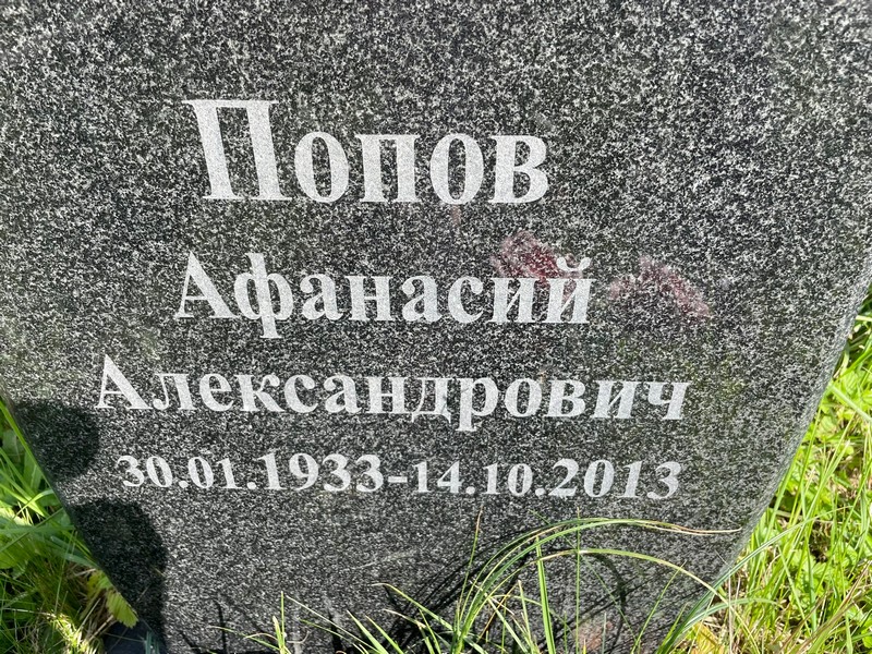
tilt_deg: -34.1
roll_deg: -0.6
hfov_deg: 67.3
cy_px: 327
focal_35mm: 26
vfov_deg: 53.1
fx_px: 655
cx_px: 436
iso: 32
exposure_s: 1/963
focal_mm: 4.2
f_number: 1.6
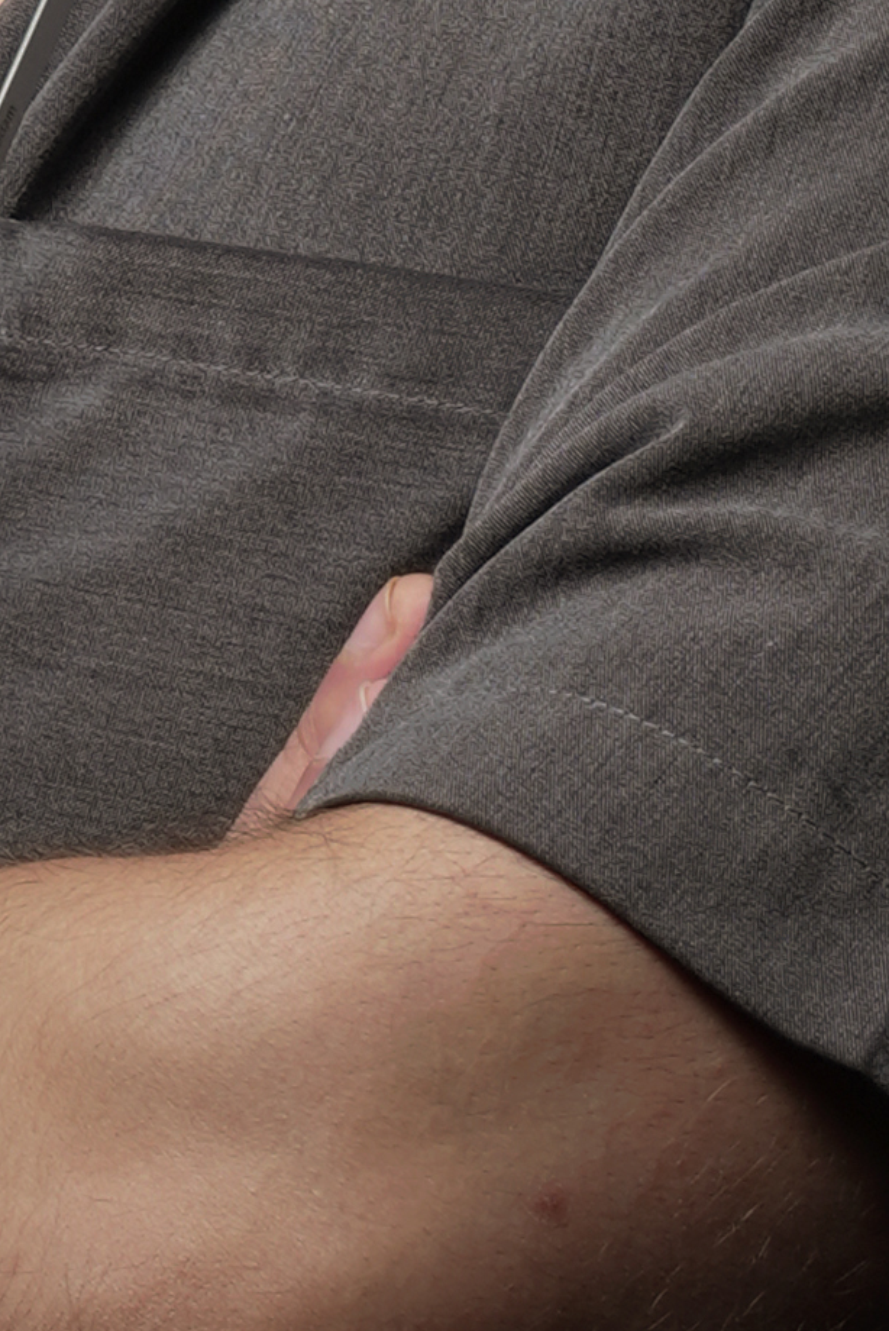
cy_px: 29
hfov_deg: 3.3
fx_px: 15533
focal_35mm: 420
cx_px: 25
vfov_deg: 4.9
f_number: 22
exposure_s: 1/100
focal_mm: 91
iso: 400
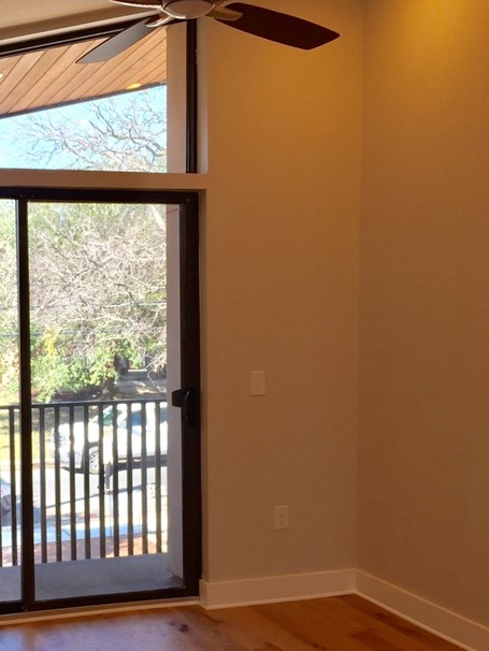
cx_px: 80
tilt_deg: -5.9
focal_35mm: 49
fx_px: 922
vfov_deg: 38.7
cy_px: 392
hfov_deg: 28.9
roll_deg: +0.8
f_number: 2.2
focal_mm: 4.15
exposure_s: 1/120
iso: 50
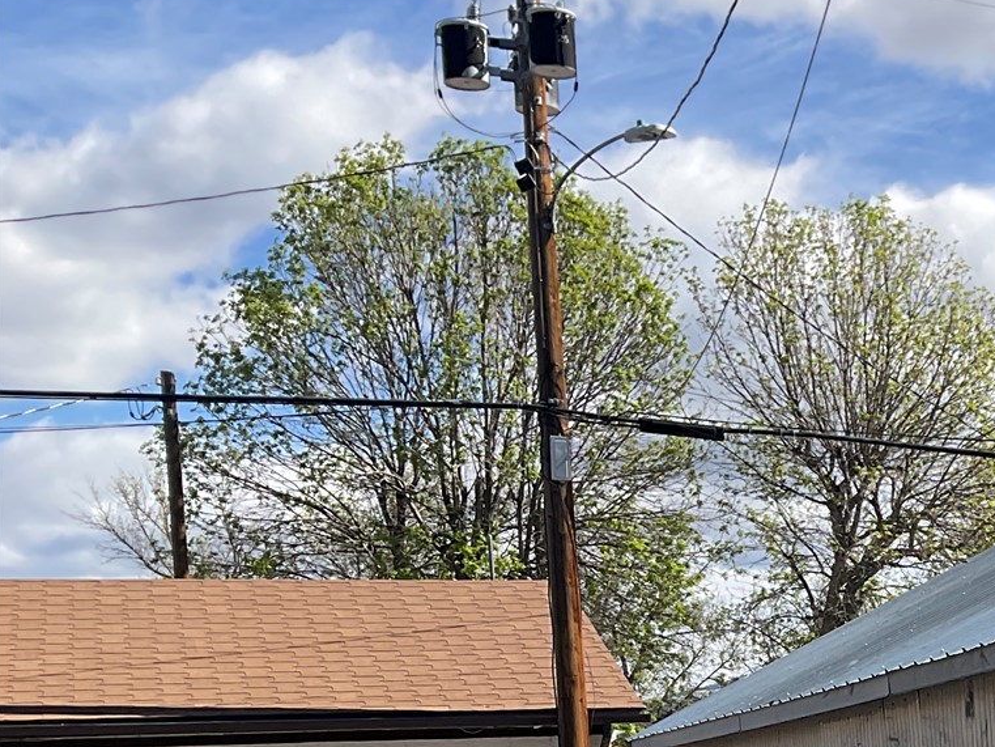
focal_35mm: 78
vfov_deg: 17.6
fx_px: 2242
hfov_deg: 22.2
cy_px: 988
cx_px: 1334
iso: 16
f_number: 1.8
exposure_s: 1/1451
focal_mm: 3
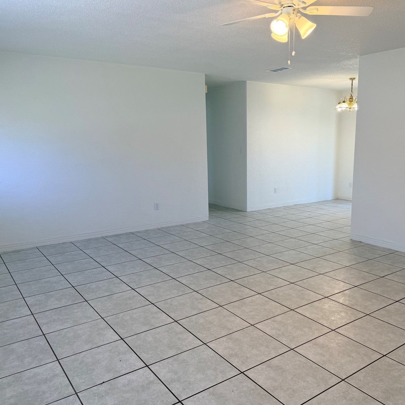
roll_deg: -2.5
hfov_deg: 55.2
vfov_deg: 55.6
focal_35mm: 29
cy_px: 205
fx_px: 384
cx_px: 244
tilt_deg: -11.3
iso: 80
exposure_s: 1/130
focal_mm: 6.76
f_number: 1.78
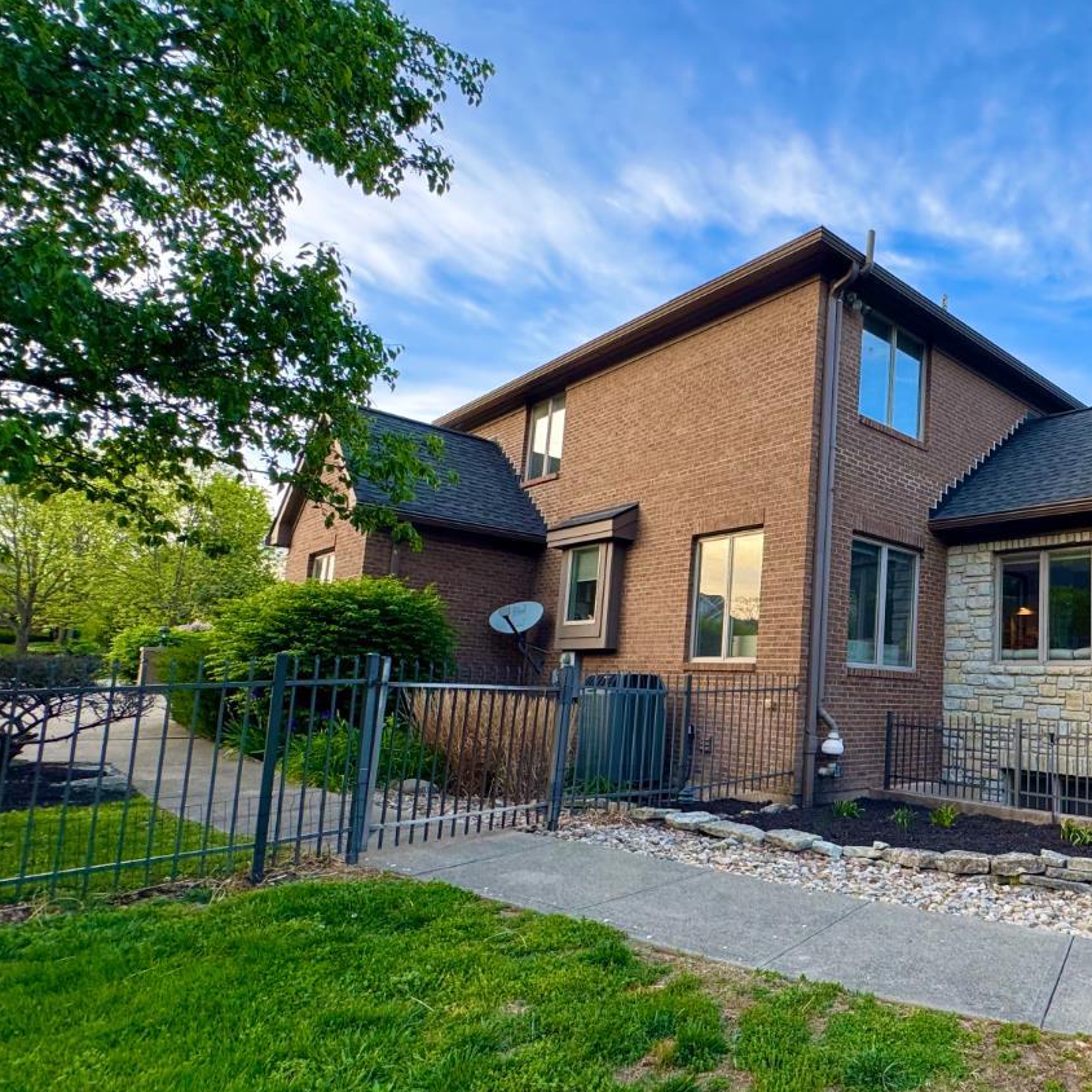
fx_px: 785
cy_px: 597
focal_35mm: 22
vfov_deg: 69.5
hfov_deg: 62.9
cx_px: 893
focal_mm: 2.22
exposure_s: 1/99
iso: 64
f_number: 2.2
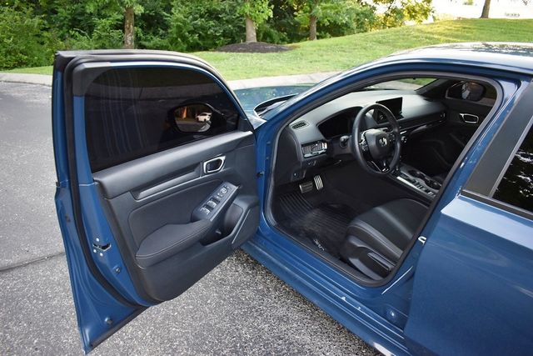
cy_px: 178
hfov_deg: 67.4
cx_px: 266
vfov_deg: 48.0
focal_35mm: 27
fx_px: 400
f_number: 3.5
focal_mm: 18
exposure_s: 1/250
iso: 720
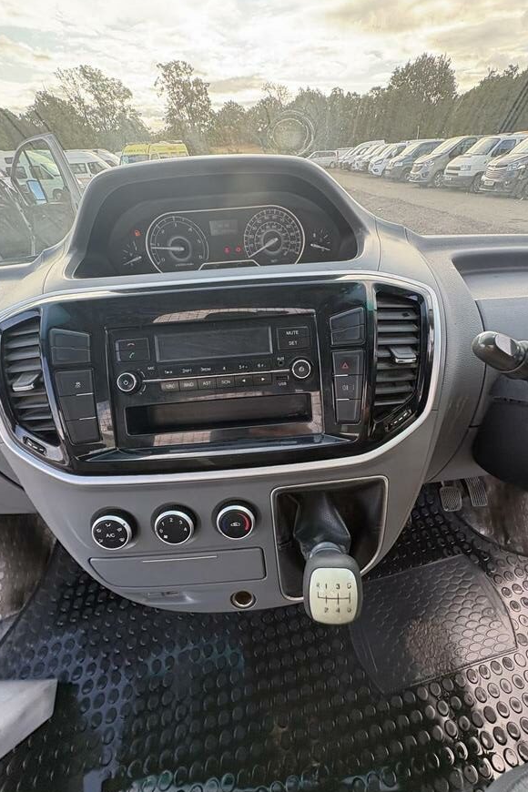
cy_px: 396
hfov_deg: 77.0
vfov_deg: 100.4
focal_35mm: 15
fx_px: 330
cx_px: 296
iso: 125
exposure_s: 1/140
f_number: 2.2
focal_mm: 2.22
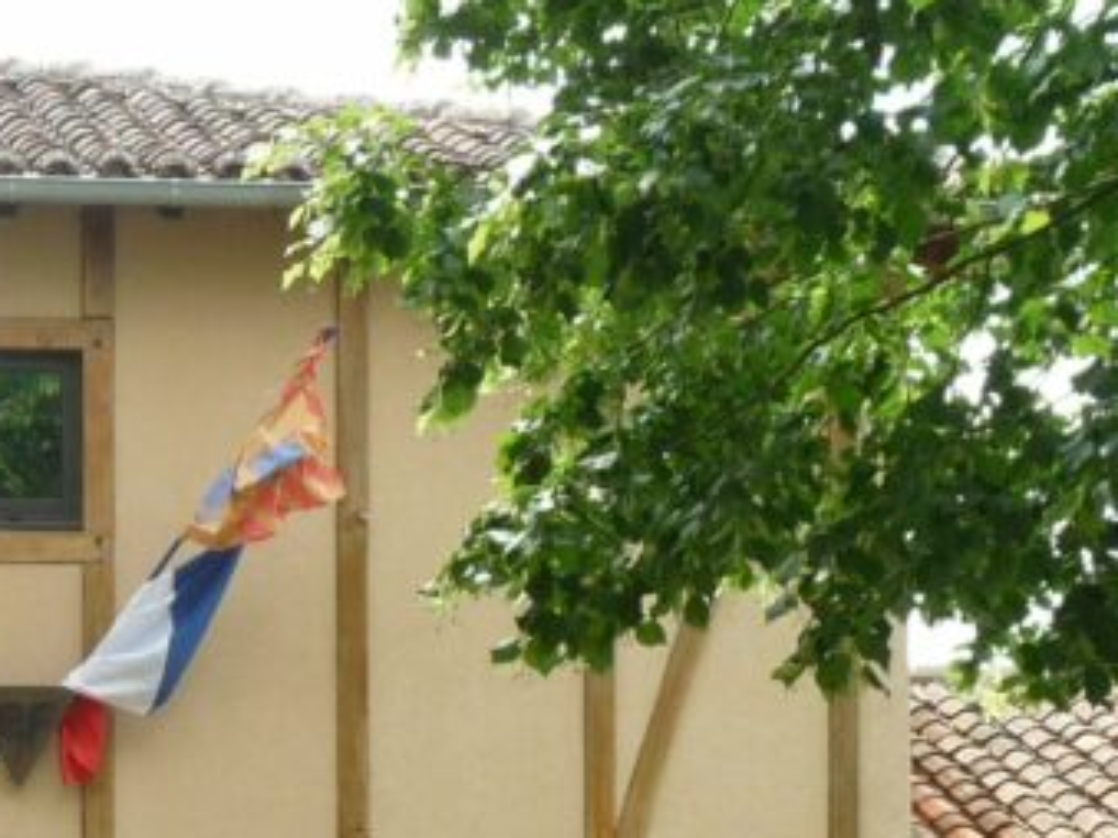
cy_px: 891
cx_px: 63
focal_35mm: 154
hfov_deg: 12.7
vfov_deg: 9.5
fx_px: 4972
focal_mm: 6.9
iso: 100
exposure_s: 1/250
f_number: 4
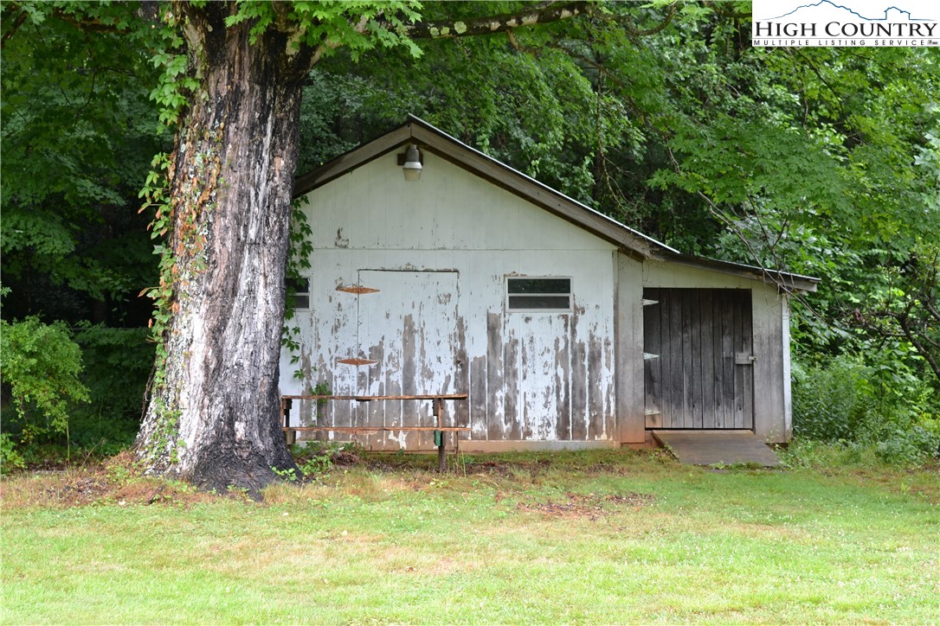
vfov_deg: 25.8
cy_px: 313
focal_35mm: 52
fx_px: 1371
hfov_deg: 37.9
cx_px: 470
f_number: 5
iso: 400
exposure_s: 1/100
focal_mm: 35
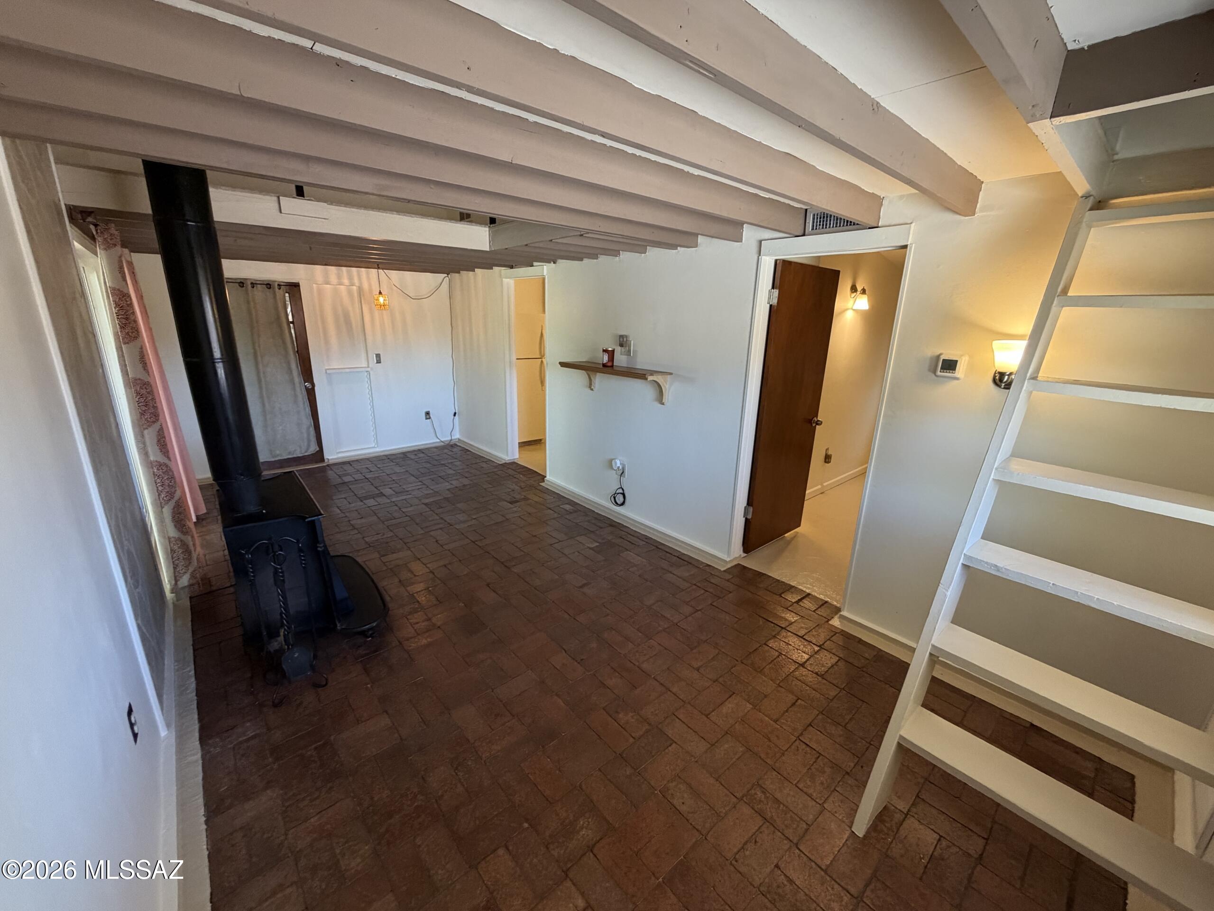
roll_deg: -0.8
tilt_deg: -16.9
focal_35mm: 14
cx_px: 607
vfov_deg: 85.7
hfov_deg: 102.1
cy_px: 456
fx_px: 491
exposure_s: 1/60
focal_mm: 2.22
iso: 250
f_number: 2.2
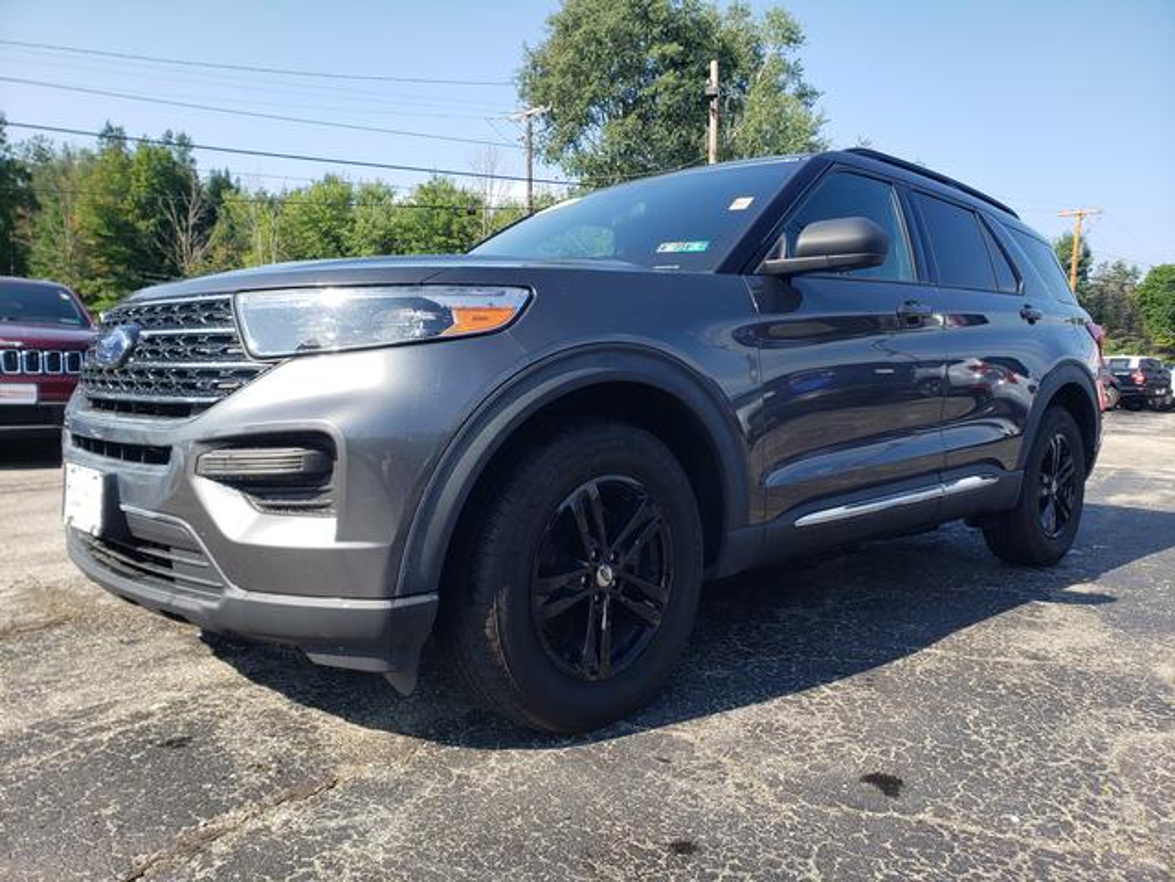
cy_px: 441
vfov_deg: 53.1
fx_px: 883
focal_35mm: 26
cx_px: 588
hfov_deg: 67.3
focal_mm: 4.3
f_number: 2.4
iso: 50
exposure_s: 1/608
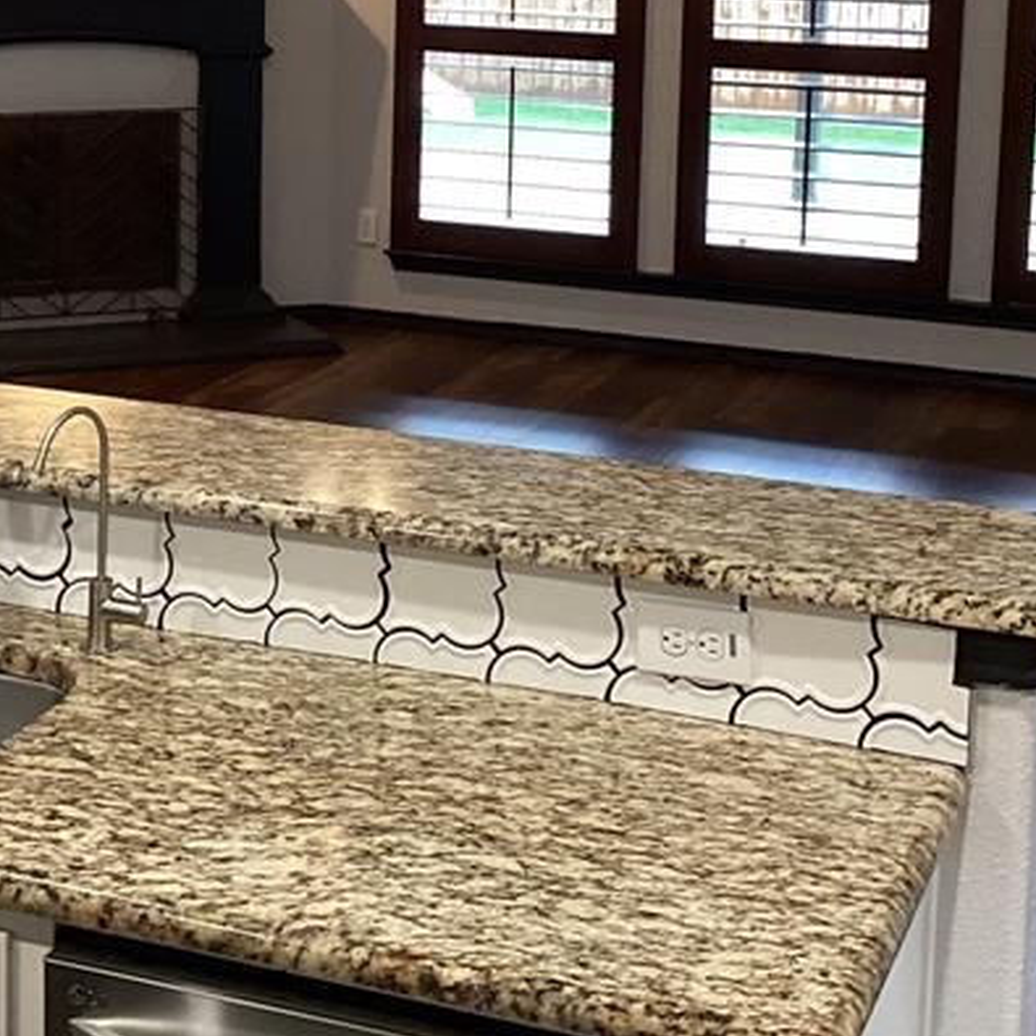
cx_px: 307
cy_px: 155
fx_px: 2404
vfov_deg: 23.8
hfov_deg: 24.1
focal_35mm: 71
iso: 200
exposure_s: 1/50
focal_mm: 3.3
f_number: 2.4
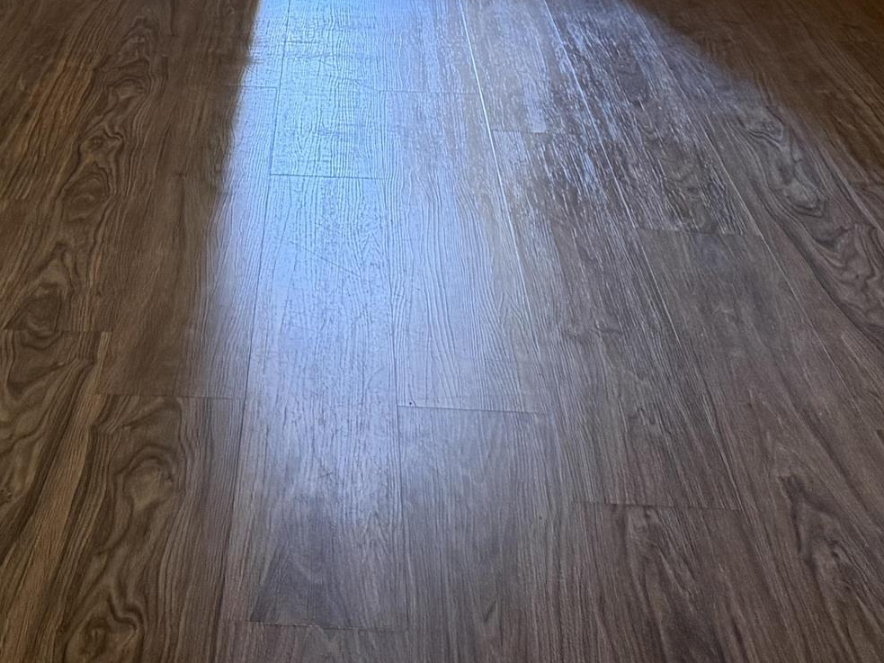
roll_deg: +0.8
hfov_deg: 25.4
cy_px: -281
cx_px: 143
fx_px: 1915
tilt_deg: -8.6
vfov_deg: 17.9
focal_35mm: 75
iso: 400
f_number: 1.78
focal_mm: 6.76
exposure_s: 1/60
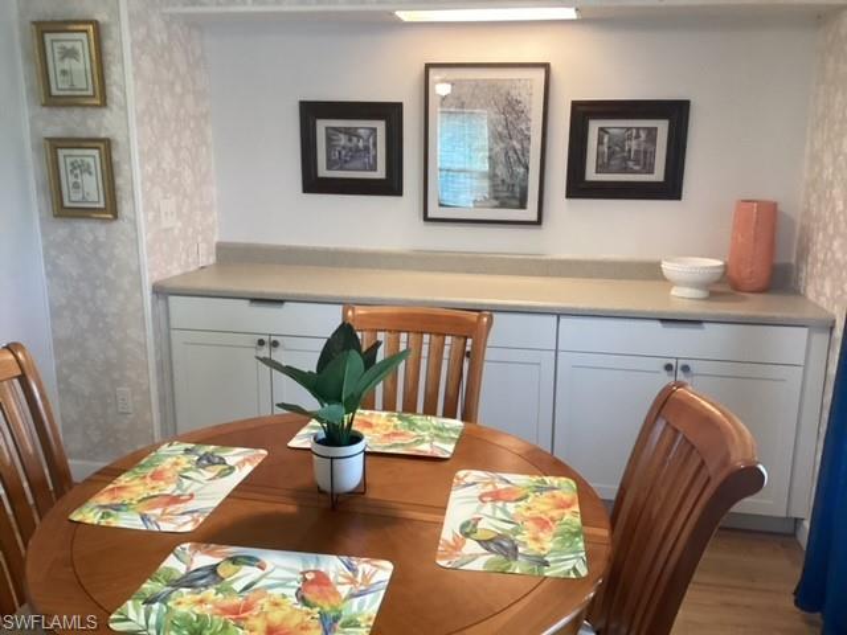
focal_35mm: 31
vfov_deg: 45.4
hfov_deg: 58.4
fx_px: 759
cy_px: 318
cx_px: 424
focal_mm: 3.3
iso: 200
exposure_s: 1/60
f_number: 2.4
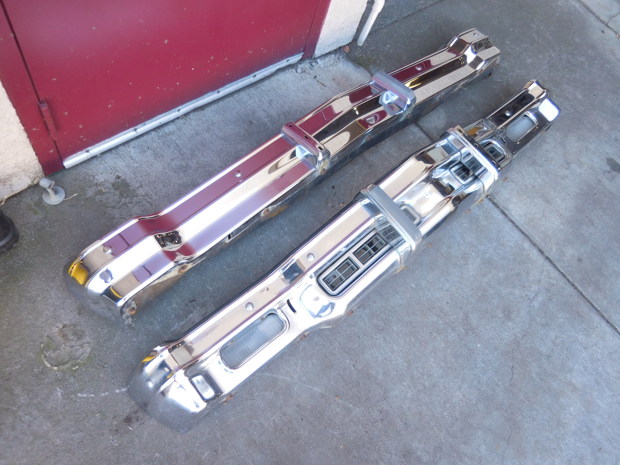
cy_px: 232
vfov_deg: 54.9
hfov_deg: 69.4
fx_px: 448
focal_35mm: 25
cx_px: 310
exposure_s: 1/50
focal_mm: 4.5
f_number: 3.3
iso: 125
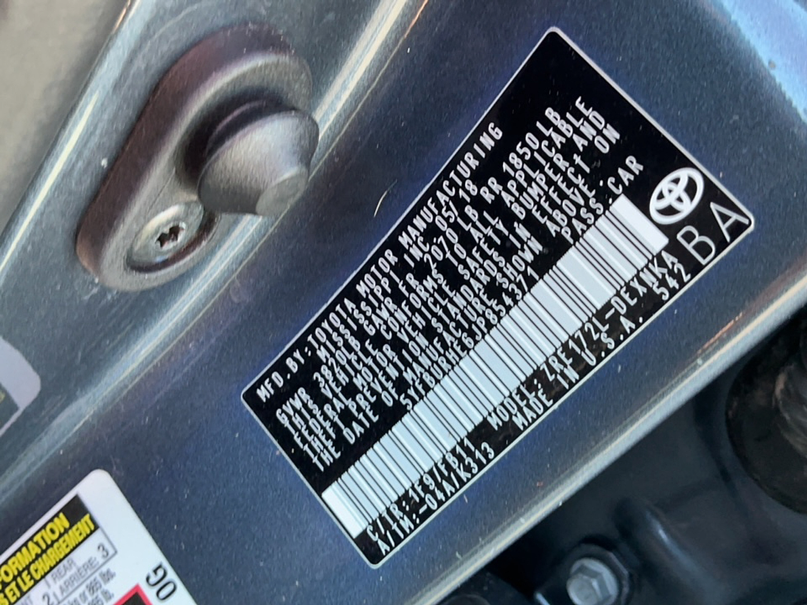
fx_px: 699
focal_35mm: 30
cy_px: 302
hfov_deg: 60.0
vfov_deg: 46.8
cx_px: 404
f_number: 1.8
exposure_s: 1/60
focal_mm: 3
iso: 64
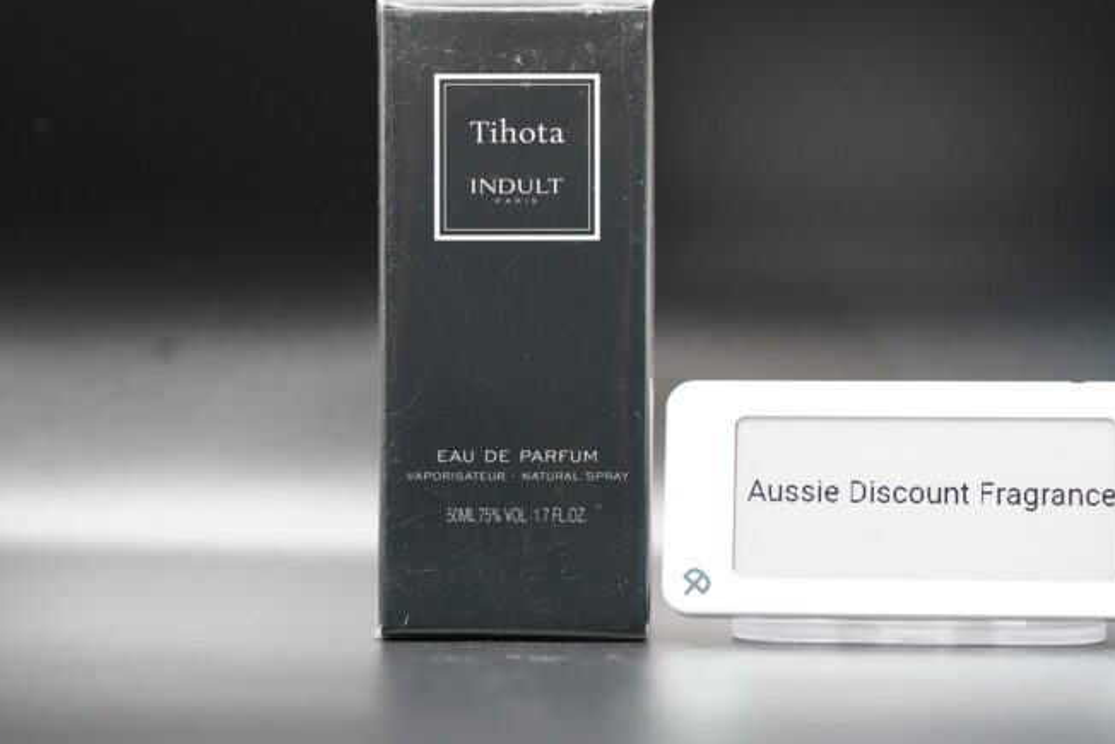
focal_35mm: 106
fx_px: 3284
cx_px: 520
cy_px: 310
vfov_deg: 12.9
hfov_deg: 19.3
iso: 3200
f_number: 4
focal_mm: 90
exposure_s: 1/100
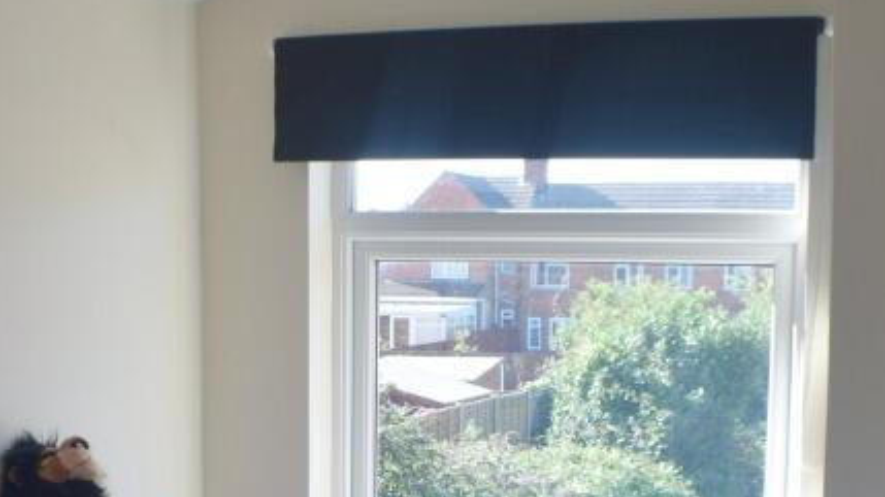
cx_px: 289
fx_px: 2111
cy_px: 527
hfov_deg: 23.6
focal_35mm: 90
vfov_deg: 13.2
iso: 400
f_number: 6.3
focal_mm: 24
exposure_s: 1/160
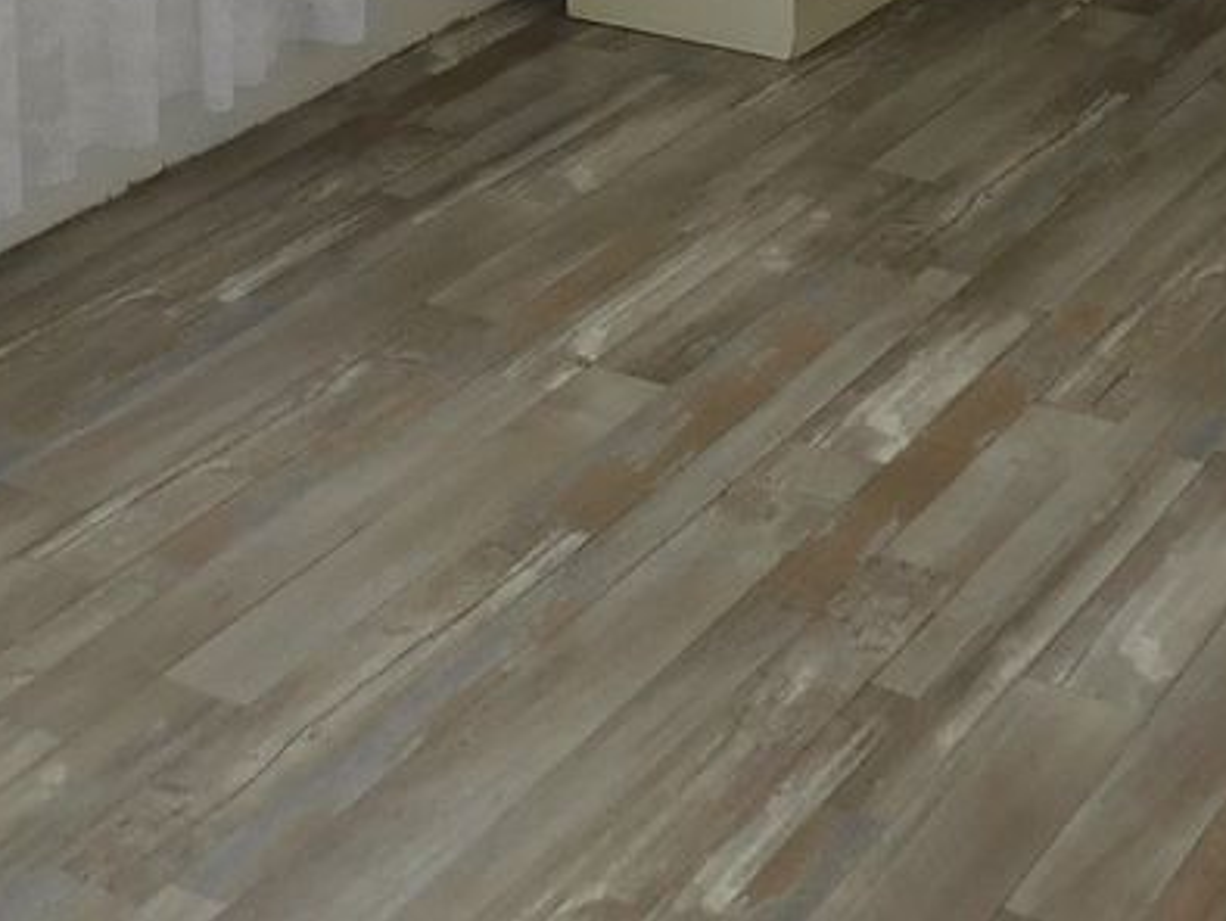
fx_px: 2977
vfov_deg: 15.1
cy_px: -756
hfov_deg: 23.3
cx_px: 706
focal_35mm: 84
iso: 125
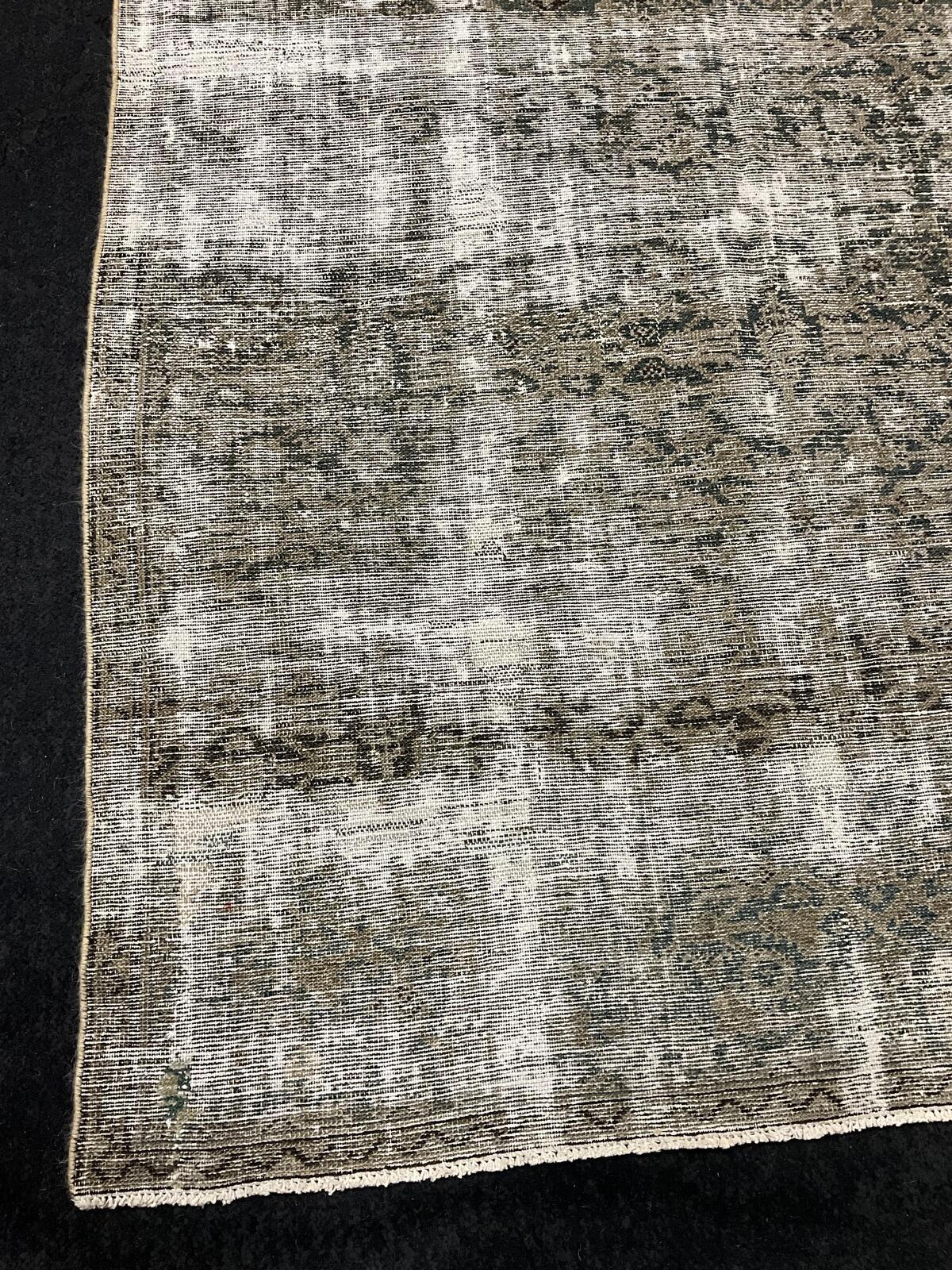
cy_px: 635
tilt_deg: -76.1
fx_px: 1063
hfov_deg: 48.2
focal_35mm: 29
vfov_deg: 61.7
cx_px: 476
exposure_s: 1/65
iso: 64
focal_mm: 3
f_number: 1.8
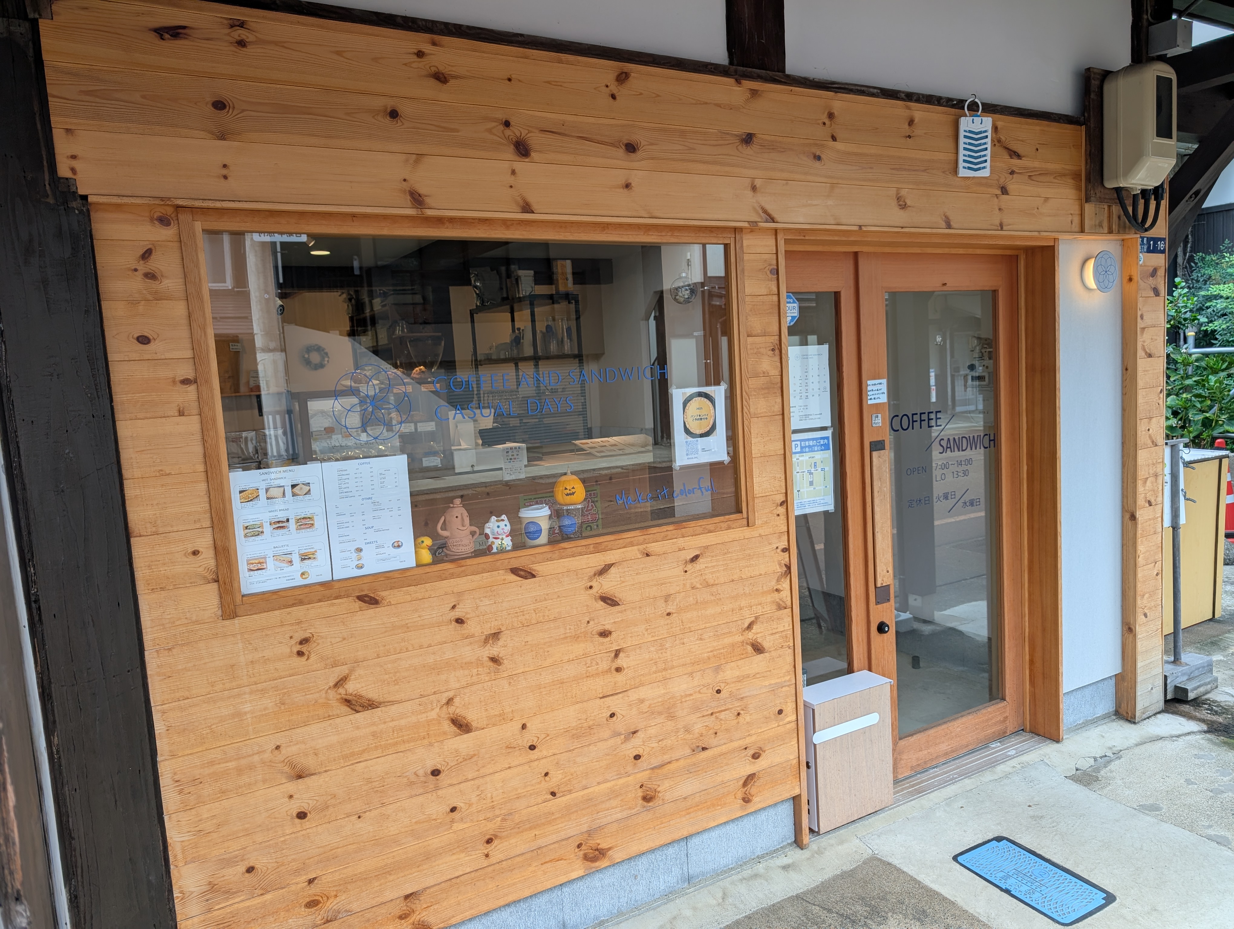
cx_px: 617
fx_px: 857
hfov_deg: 71.5
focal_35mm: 24
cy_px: 464
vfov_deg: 56.9
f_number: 1.68
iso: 20
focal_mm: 6.9
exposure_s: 1/892
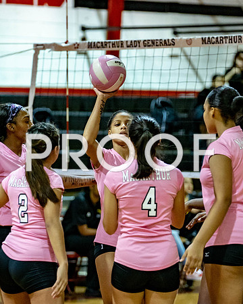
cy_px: 152
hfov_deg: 6.2
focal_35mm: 248
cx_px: 121
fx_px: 2228
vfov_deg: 7.8
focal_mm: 167
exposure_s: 1/750
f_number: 3.5
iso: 6400
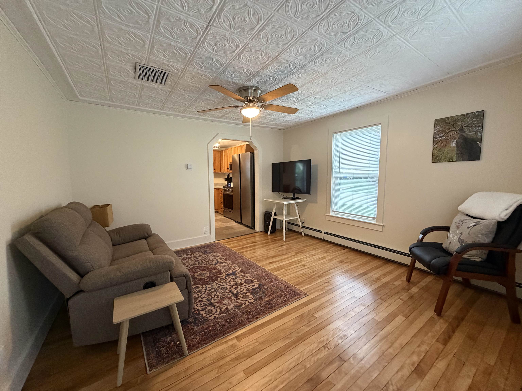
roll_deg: +0.3
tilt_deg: -5.4
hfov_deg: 102.1
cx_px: 261
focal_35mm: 14
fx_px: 211
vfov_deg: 85.7
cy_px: 196
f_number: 2.2
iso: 640
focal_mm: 2.22
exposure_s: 1/60
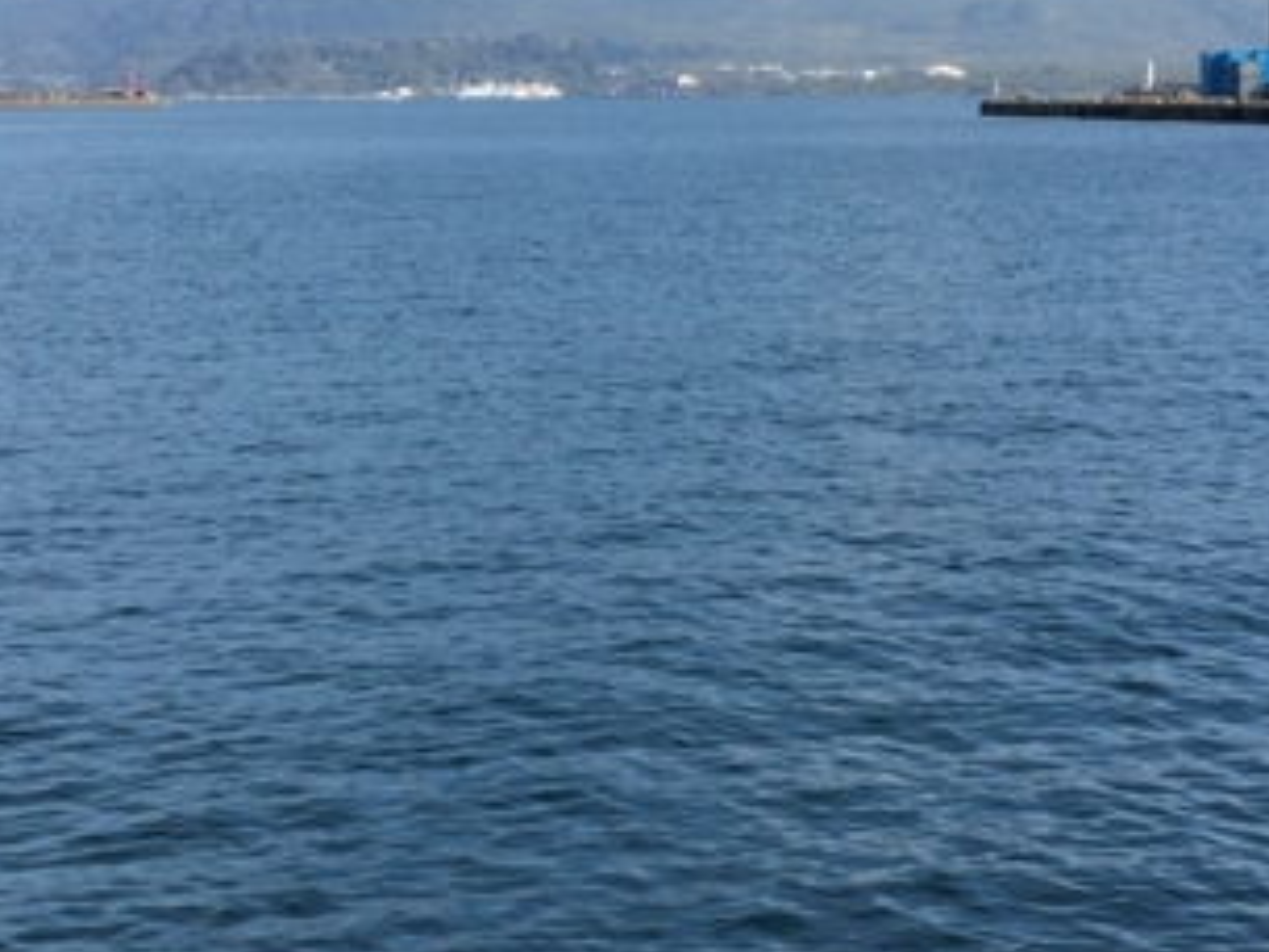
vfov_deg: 19.3
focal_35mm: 76
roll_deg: +0.1
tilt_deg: -4.9
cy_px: 287
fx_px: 2787
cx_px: 582
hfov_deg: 25.6
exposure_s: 1/1520
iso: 32
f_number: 2.2
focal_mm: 4.15
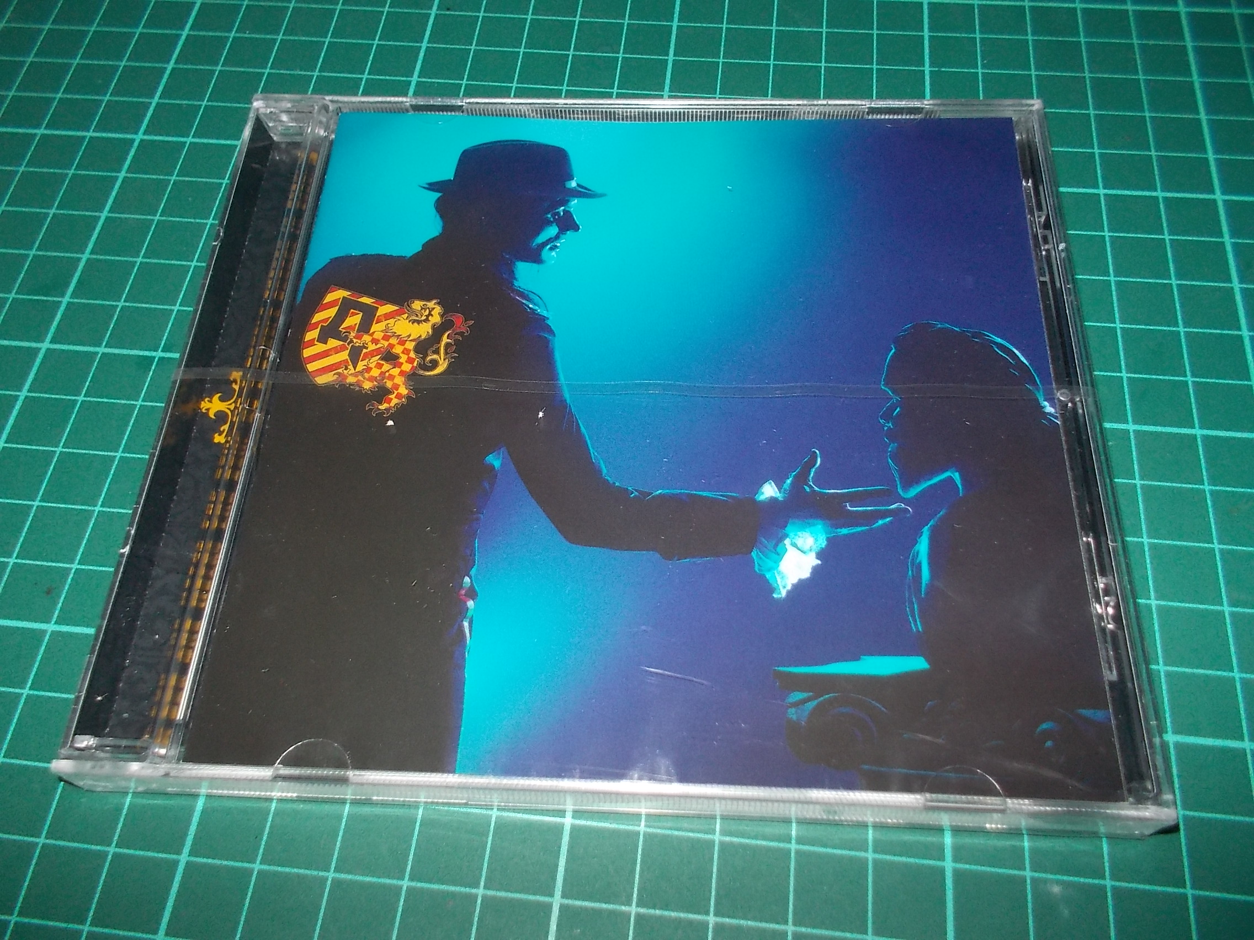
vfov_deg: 48.2
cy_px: 470
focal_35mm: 29
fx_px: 1051
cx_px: 627
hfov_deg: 61.7
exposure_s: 1/30
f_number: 3.3
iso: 200
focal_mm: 4.1
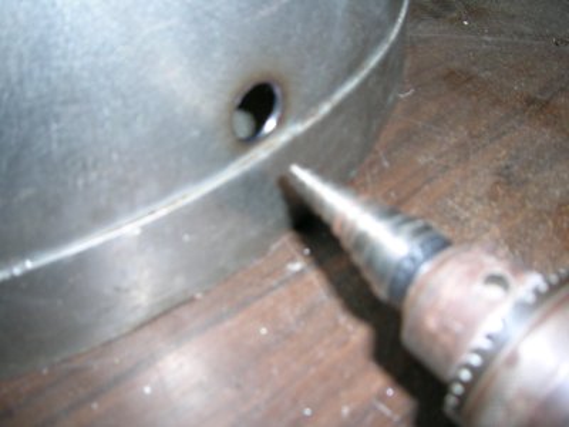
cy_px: 214
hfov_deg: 52.6
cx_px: 284
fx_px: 575
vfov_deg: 40.7
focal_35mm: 35
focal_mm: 5.4
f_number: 2.8
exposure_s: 1/60.1
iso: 50
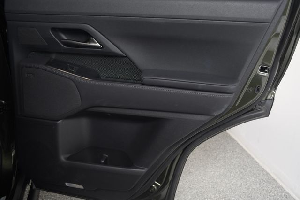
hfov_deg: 55.8
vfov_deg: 38.8
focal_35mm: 34
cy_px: 100
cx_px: 150
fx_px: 283
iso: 100
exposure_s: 1/160
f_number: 4.5
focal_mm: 23
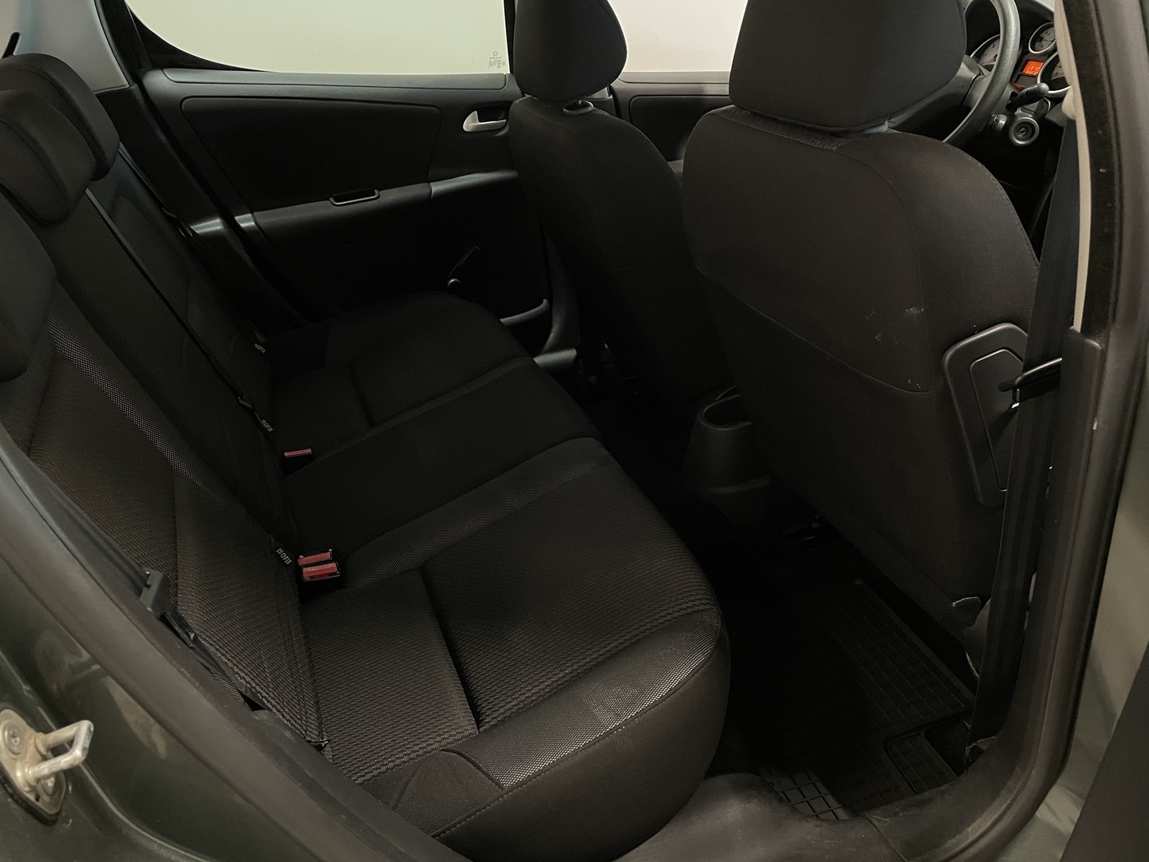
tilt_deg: -30.5
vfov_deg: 53.1
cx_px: 574
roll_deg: +4.1
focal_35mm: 26
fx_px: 863
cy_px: 431
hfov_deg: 67.3
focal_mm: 4.2
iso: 500
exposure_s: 1/50
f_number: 1.6
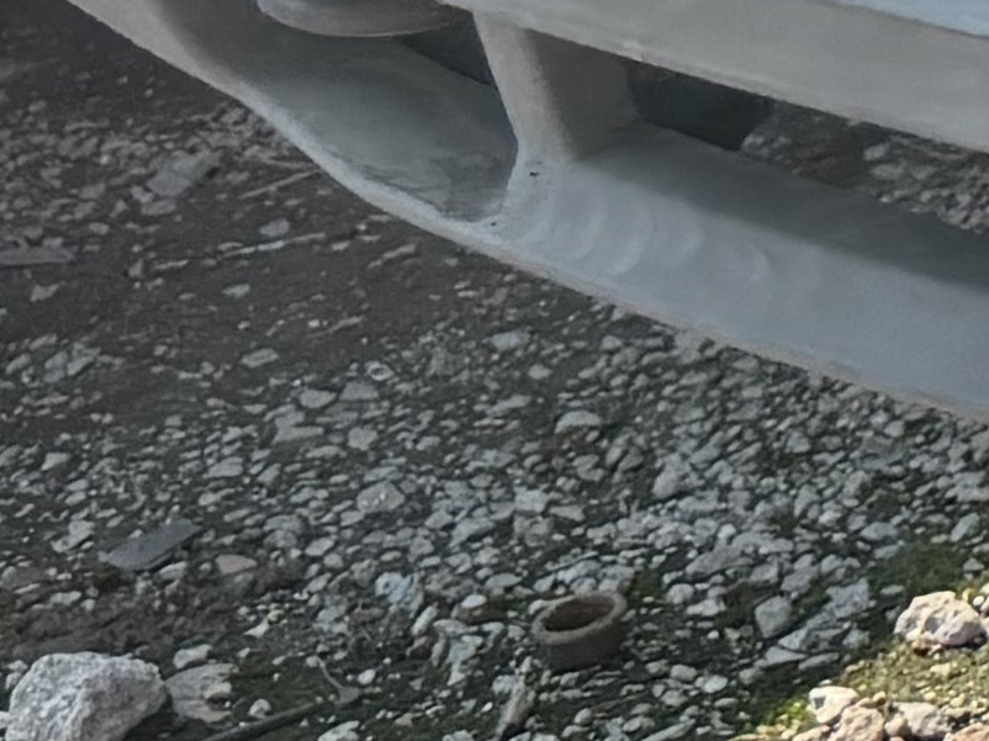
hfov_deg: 10.4
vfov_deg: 7.5
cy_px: -1577
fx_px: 4884
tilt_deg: -2.2
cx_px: 2147
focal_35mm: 171
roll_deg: -0.8
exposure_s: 1/2370
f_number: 1.78
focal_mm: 6.76
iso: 100
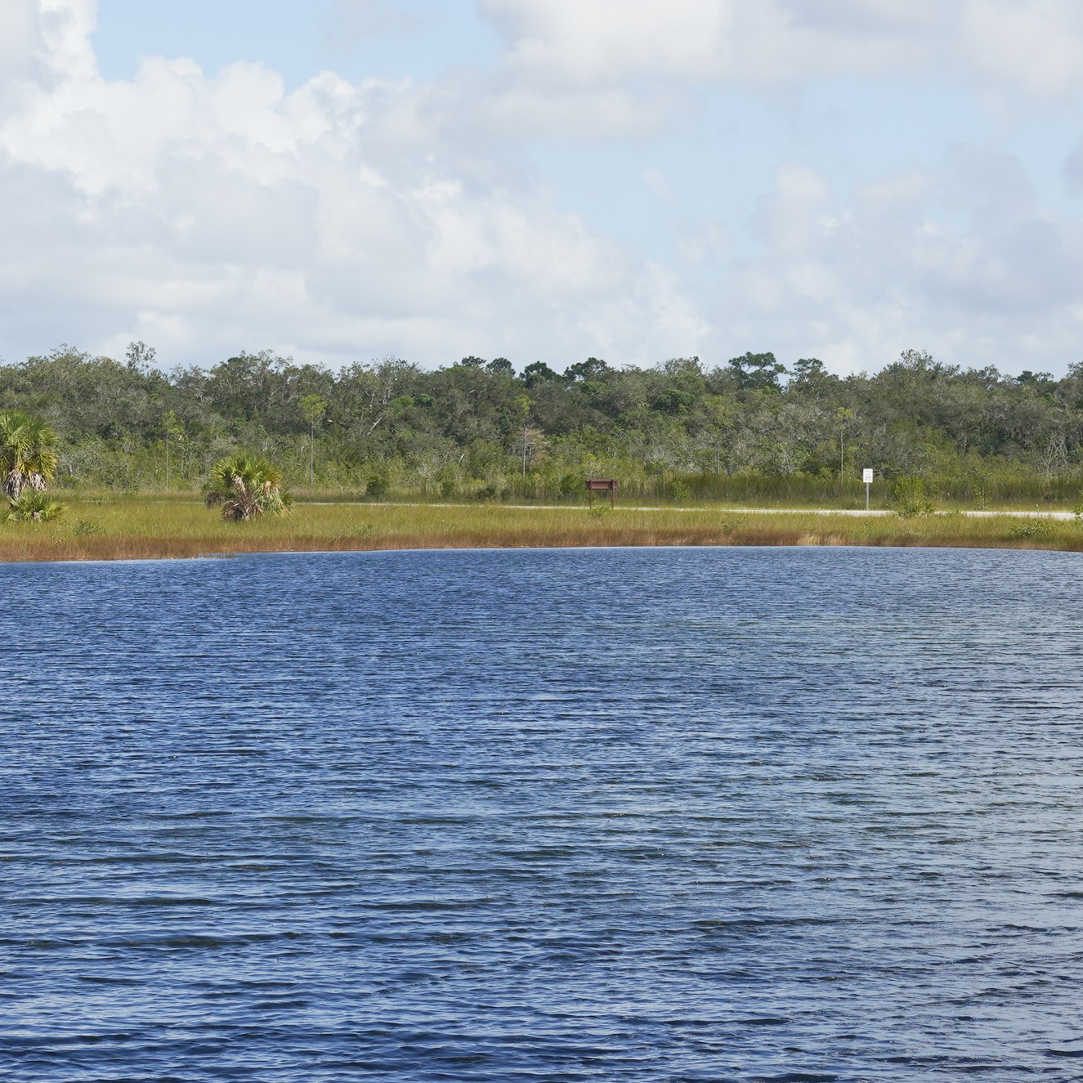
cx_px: 570
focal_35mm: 77
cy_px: 539
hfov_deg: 22.5
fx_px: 2726
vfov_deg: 22.5
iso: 100
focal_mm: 60
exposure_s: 1/100
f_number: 18
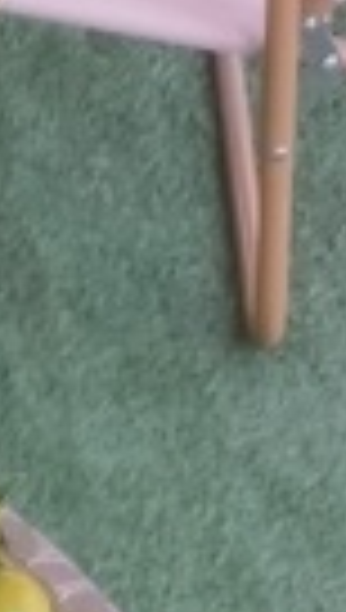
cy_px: 1424
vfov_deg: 9.8
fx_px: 3181
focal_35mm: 196
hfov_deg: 5.4
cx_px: -1038
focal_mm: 5.5
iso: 410
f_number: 1.75
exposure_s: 1/100
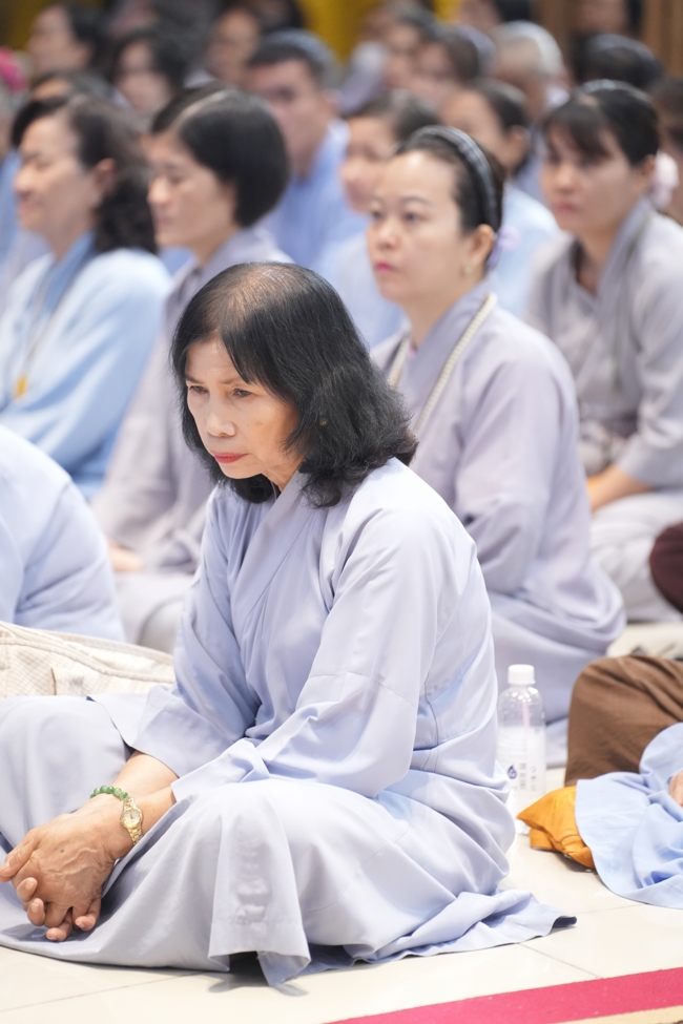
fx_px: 4268
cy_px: 512
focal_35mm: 150
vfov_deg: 13.7
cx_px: 342
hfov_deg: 9.1
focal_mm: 150
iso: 3200
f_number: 2.8
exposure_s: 1/160
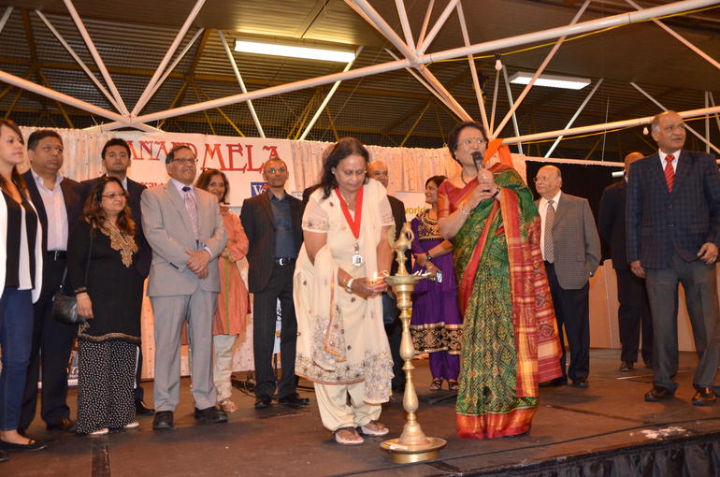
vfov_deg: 39.8
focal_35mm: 33
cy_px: 238
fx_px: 659
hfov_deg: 57.3
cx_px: 360
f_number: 4
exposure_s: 1/125
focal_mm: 22
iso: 2000
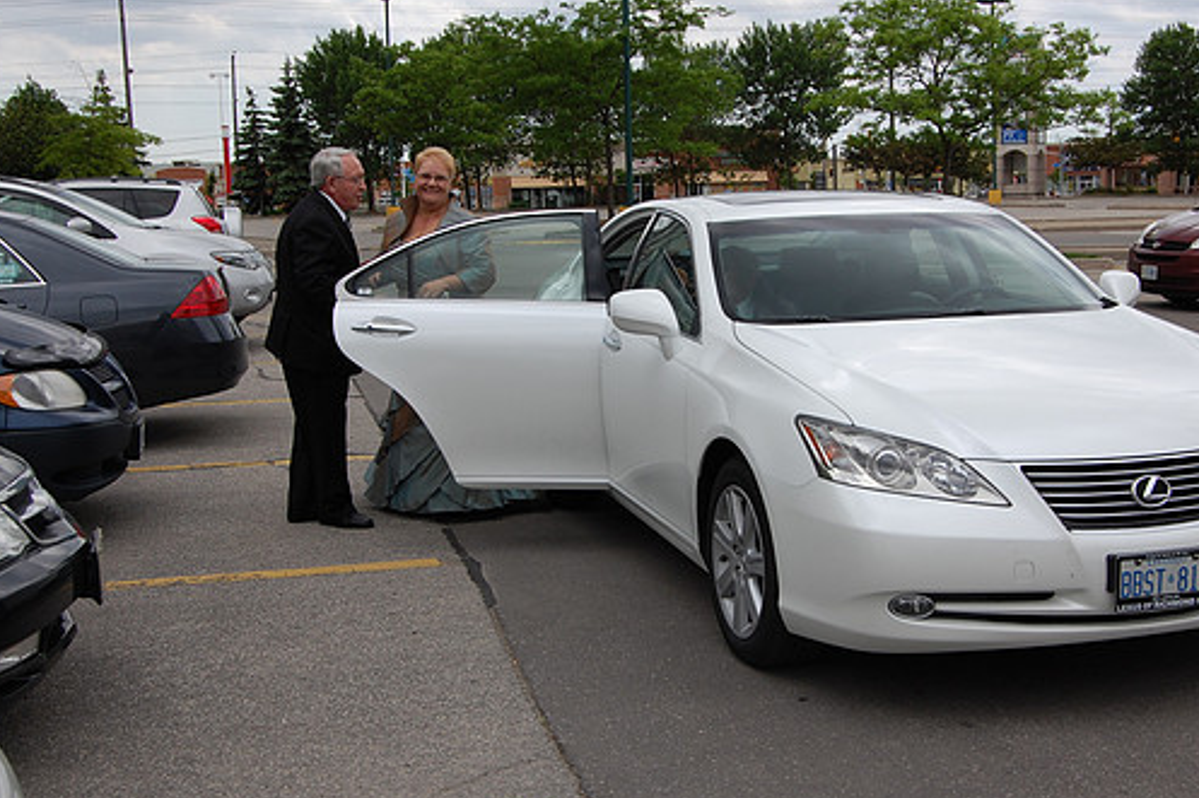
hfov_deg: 40.3
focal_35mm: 49
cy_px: 410
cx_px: 663
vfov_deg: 27.5
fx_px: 1631
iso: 200
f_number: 9
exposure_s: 1/320
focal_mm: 28
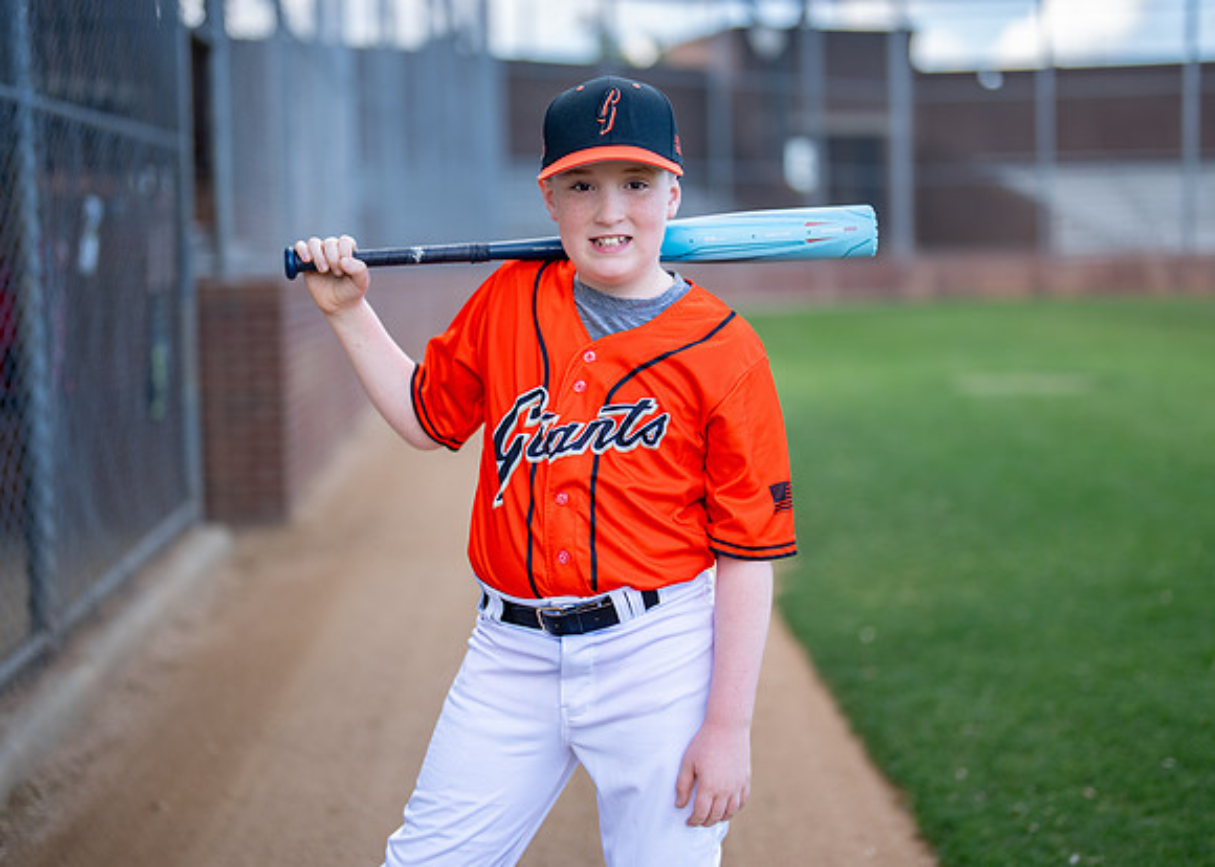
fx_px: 1935
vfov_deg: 25.3
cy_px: 424
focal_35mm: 56
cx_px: 619
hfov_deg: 34.9
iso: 125
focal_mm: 50
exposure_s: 1/2000
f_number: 1.2
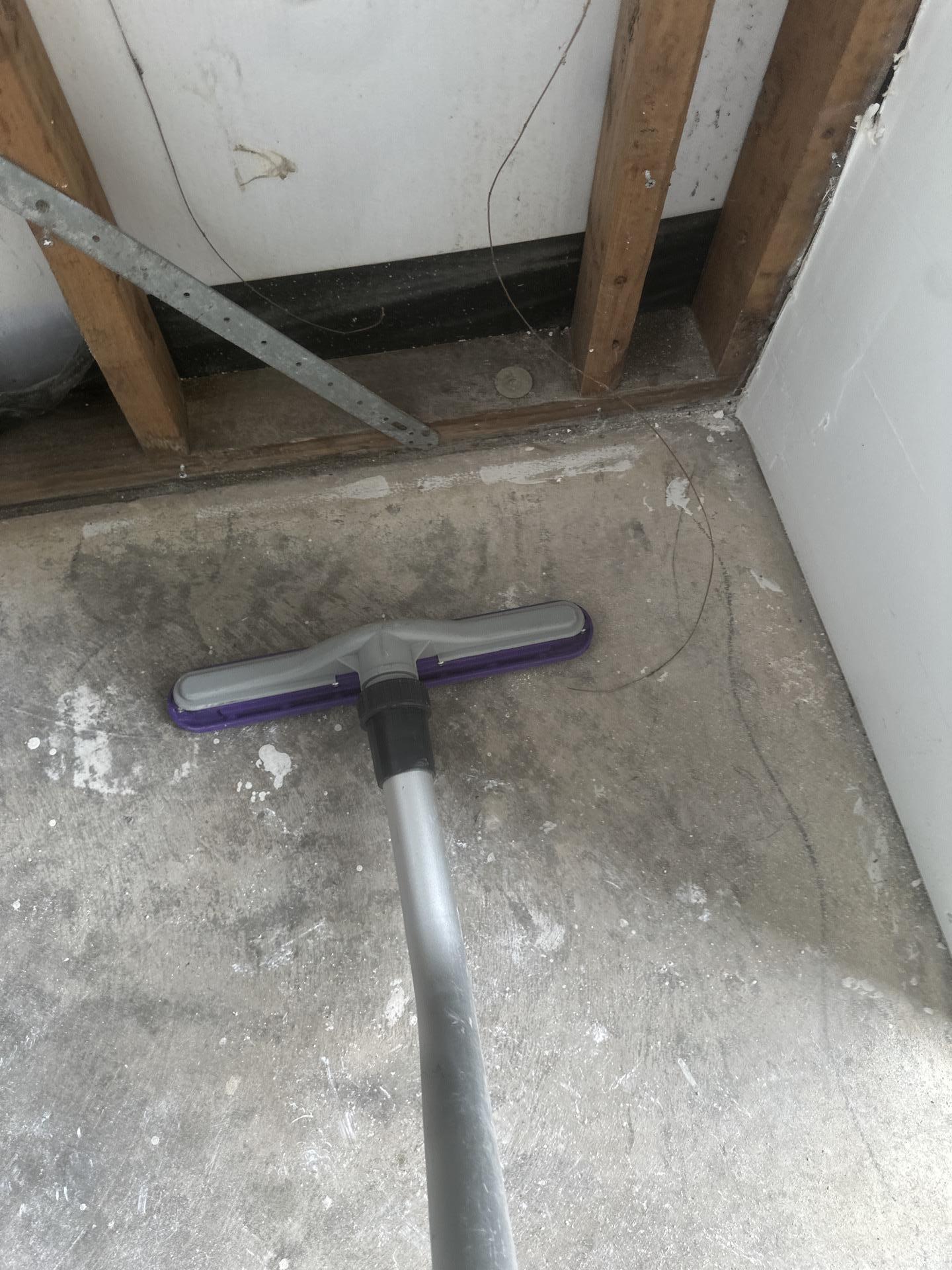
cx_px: 476
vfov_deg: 71.6
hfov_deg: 56.8
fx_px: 880
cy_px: 635
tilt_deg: -64.6
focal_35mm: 24
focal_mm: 6.86
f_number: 1.78
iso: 100
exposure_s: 1/121
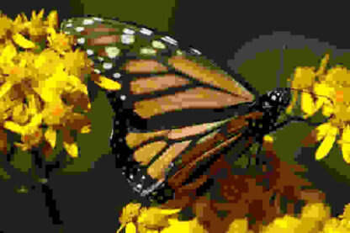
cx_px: 175
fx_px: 4373
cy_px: 116
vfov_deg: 3.1
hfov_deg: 4.6
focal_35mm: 450
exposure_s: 1/800
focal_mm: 300
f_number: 5.6
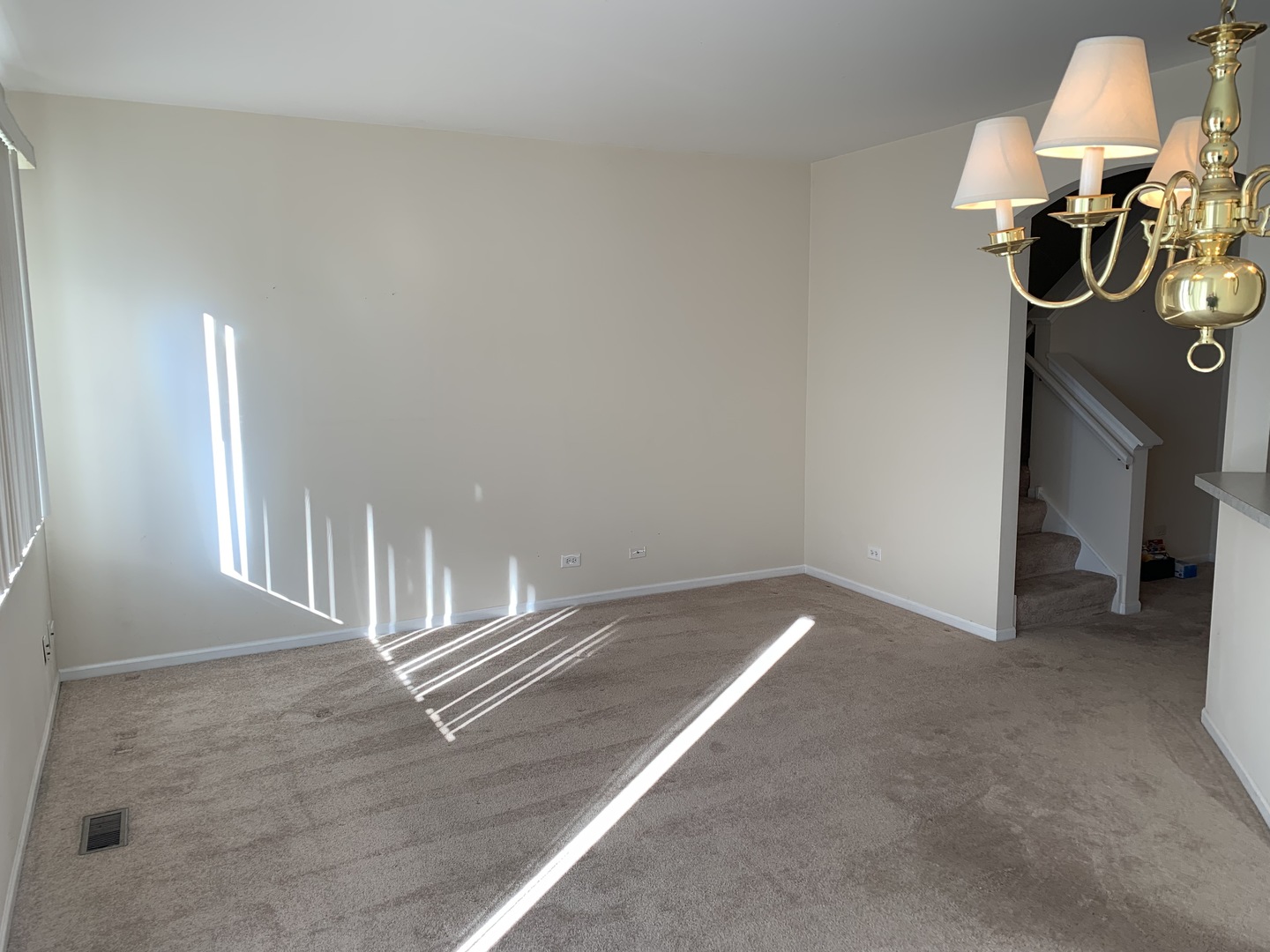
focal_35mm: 26
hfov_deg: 67.3
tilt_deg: -7.8
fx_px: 954
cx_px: 635
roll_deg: +0.0
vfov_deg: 53.1
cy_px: 476
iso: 32
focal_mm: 4.25
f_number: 1.8
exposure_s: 1/120
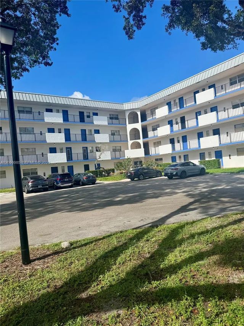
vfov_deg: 71.6
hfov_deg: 56.8
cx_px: 122
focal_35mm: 24
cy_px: 163
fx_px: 226
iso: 80
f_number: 1.78
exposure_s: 1/4310
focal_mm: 6.76
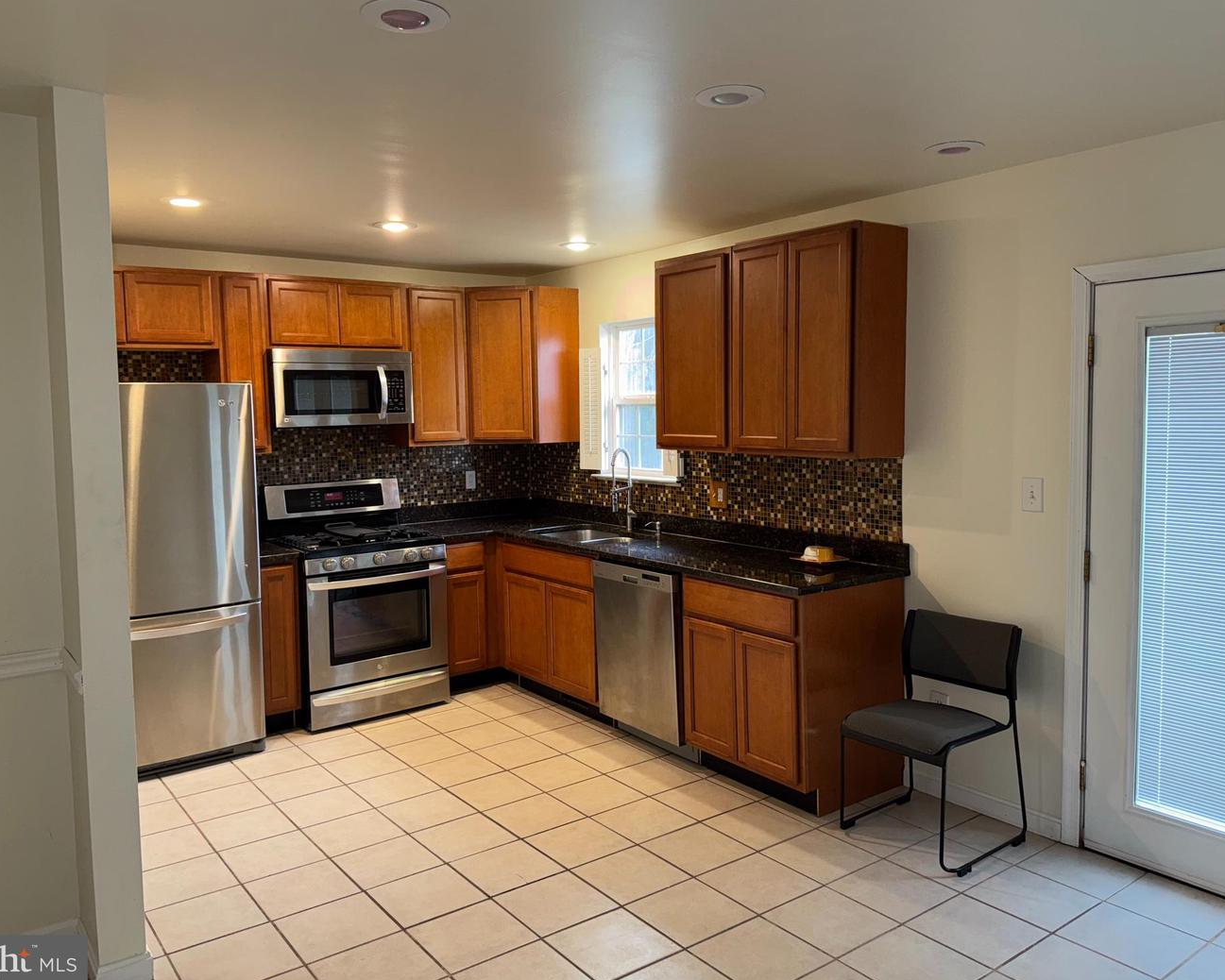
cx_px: 602
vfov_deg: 54.9
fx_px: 943
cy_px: 480
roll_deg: +0.5
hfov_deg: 66.0
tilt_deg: -4.8
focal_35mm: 26
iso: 80
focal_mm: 6.76
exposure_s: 1/24
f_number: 1.78
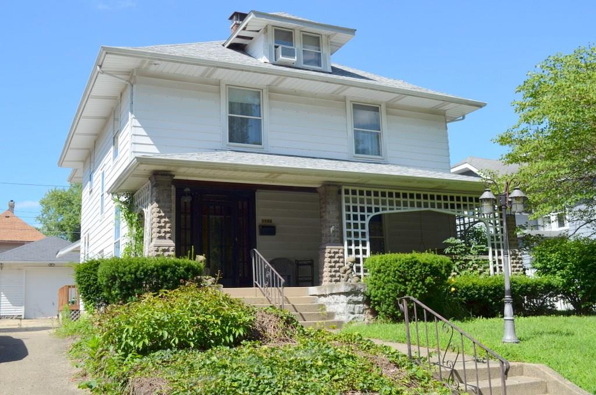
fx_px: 595
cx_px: 298
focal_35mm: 36
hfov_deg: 53.2
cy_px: 198
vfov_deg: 36.7
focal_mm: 24
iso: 110
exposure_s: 1/250
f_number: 8
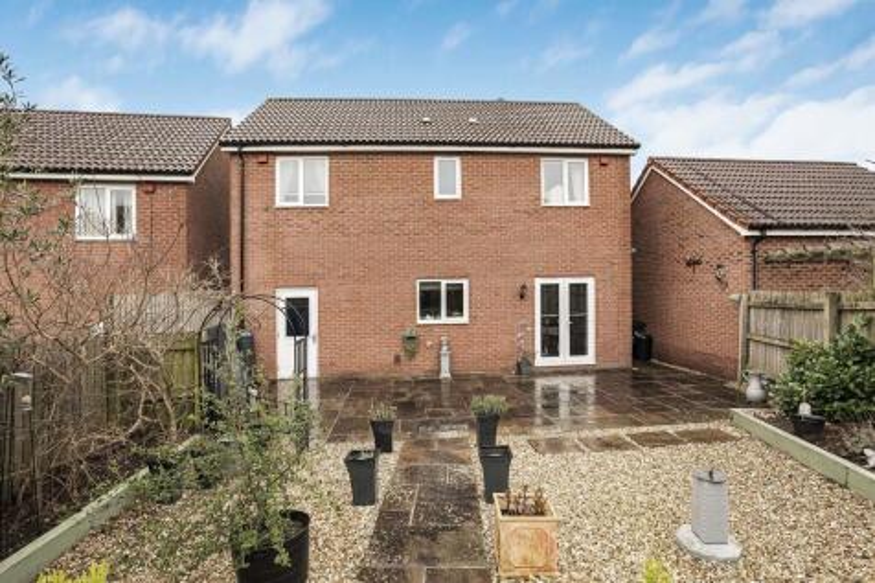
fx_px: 401
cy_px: 292
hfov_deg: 95.0
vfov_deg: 72.0
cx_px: 438
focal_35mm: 16
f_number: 7.1
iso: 250
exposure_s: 1/125
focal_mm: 16.5
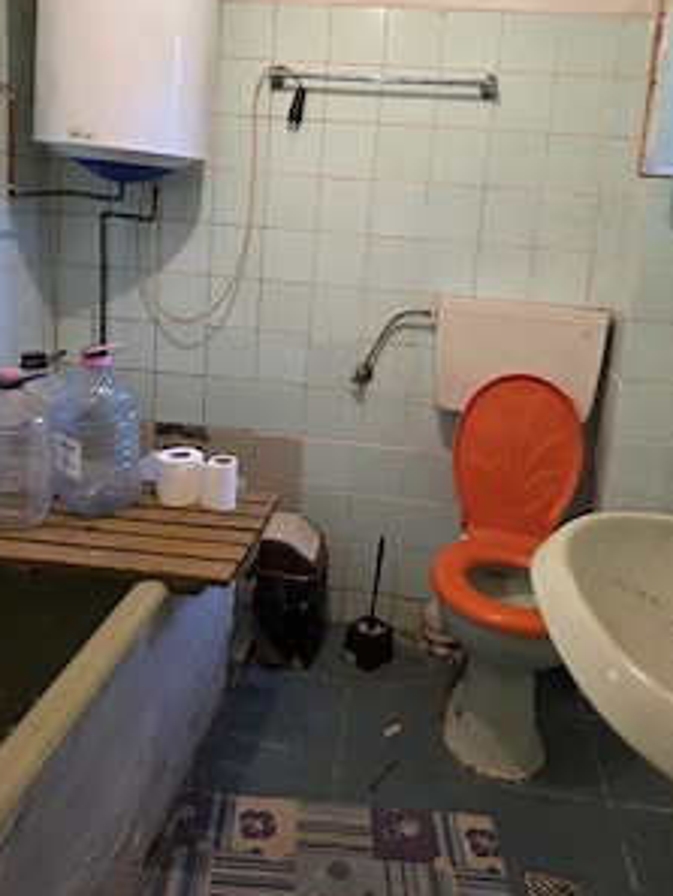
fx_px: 803
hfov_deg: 45.5
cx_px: 326
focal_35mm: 31
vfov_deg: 57.5
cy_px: 326
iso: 400
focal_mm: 6.3
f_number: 1.7
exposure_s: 1/101
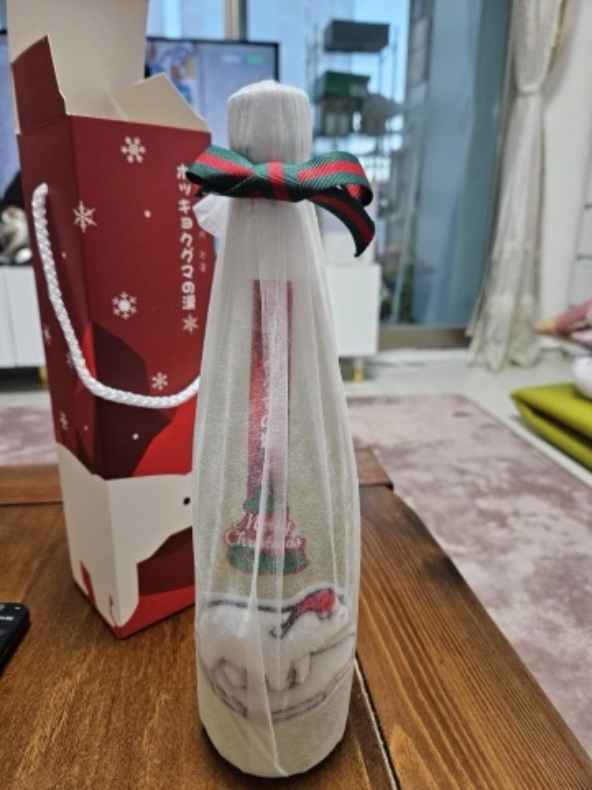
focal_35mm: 23
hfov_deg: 58.9
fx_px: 524
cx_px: 296
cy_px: 395
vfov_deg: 73.9
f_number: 1.8
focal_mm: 5.4
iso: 320
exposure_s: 1/120
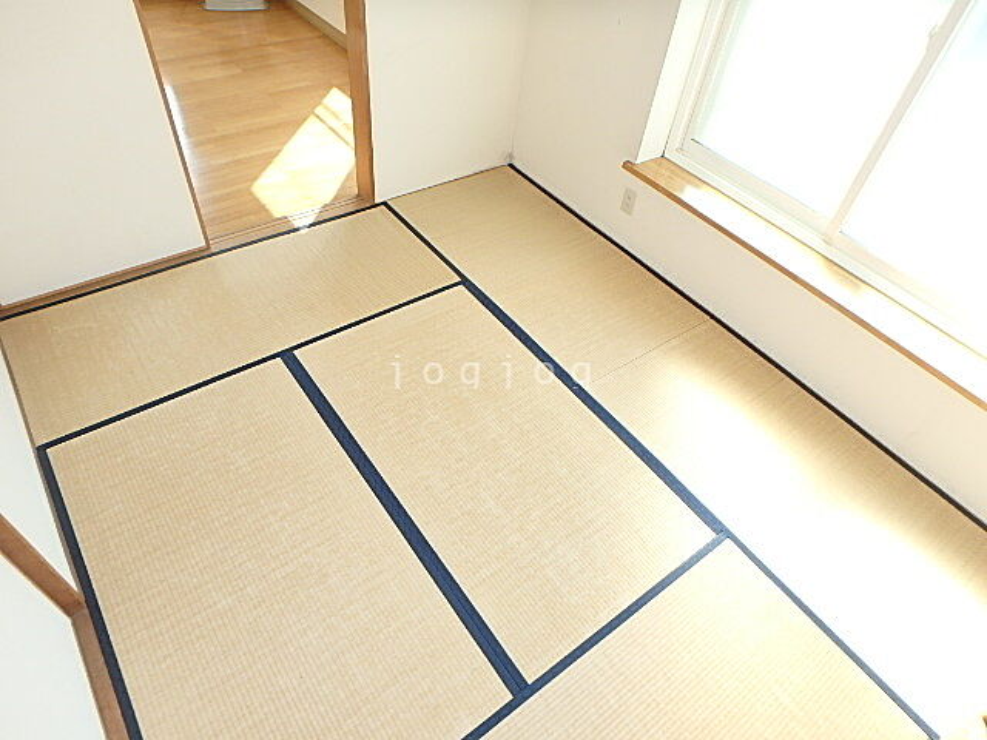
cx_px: 494
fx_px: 599
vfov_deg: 63.4
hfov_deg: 79.0
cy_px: 370
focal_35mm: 21
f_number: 3.5
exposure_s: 1/80
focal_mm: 3.7
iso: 125
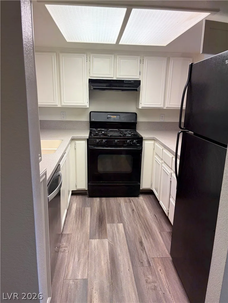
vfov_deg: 67.3
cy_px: 152
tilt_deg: -13.5
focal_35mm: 26
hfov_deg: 53.1
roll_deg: -1.3
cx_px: 114
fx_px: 228
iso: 100
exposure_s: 1/120
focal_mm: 5.96
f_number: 1.6
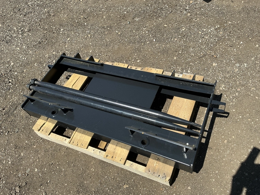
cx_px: 130
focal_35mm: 28
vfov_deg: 49.8
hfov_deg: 63.4
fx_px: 210
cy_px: 98
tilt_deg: -52.0
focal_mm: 3
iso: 25
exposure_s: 1/1577
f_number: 1.8
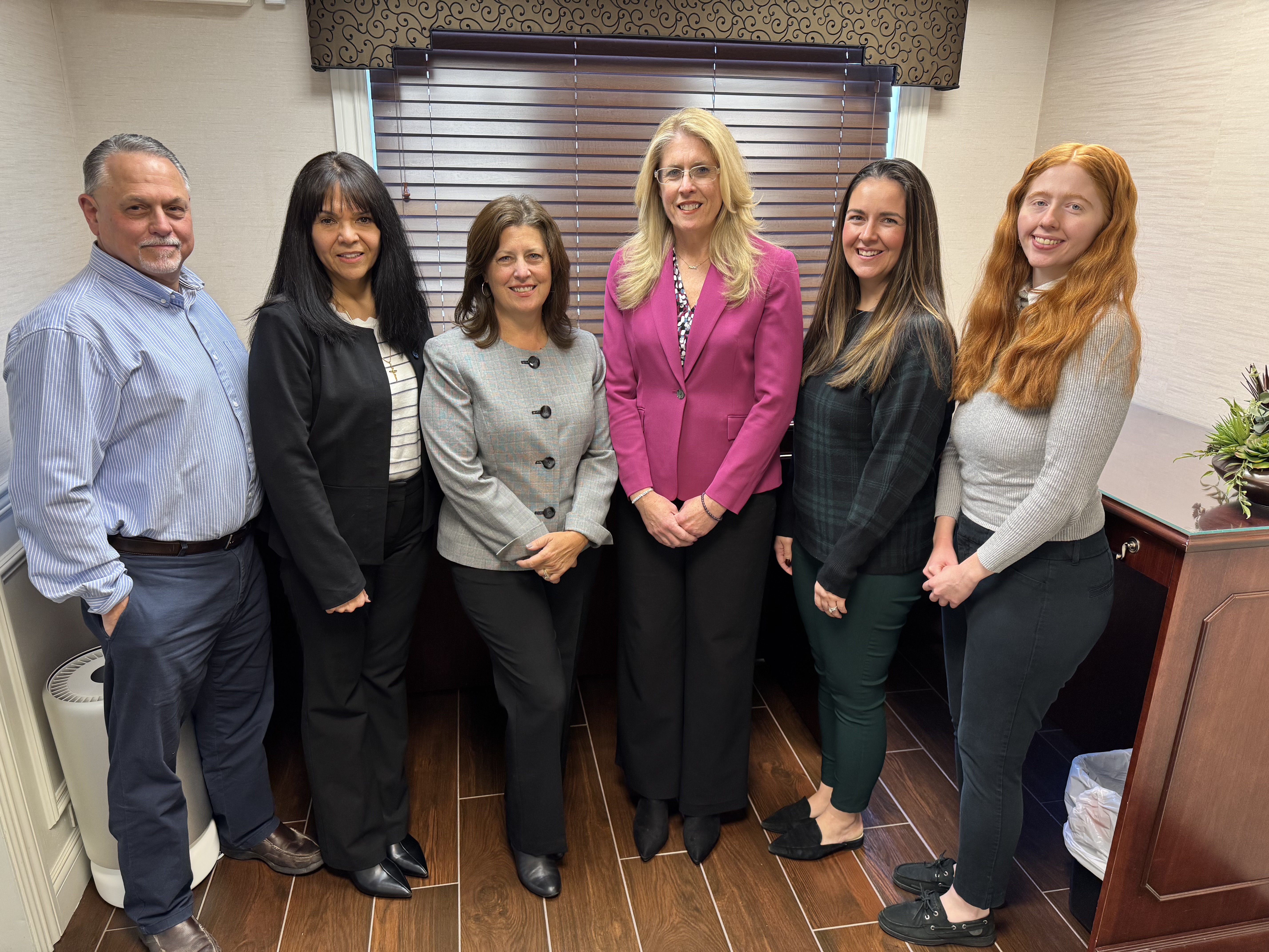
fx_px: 880
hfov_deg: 71.6
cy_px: 476
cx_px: 634
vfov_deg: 56.8
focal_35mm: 24
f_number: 1.78
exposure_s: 1/60
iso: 125
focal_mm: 6.76
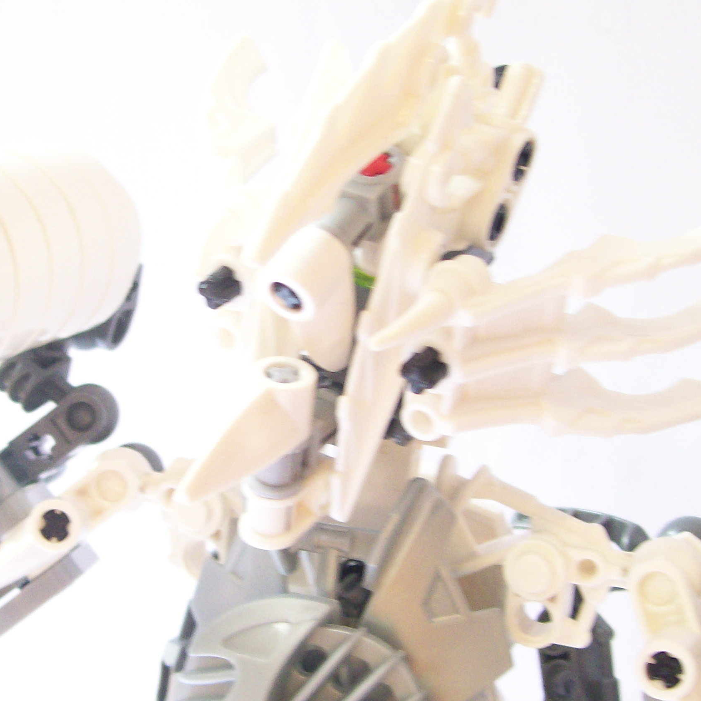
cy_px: 379
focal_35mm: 58
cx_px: 211
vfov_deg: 29.5
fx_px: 1329
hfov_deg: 29.3
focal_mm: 6
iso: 160
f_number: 2.7
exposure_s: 1/18.6
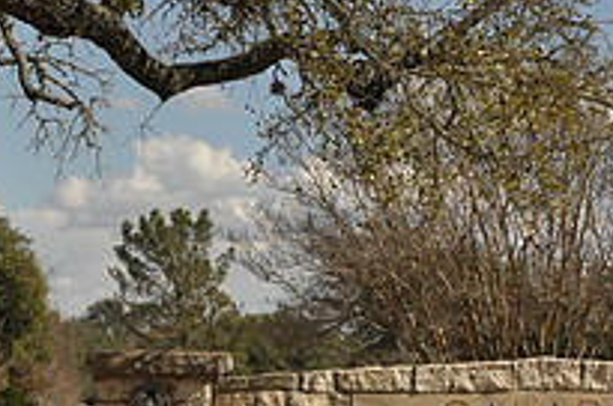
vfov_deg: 9.9
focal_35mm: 136
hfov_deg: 15.1
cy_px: 491
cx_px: 203
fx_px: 2312
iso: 800
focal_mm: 32
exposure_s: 1/640
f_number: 13
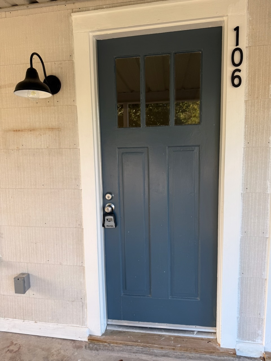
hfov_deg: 56.8
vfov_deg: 71.6
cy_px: 180
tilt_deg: -6.1
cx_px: 136
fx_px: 251
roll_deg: +1.0
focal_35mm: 24
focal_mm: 6.76
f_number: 1.78
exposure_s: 1/262
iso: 64
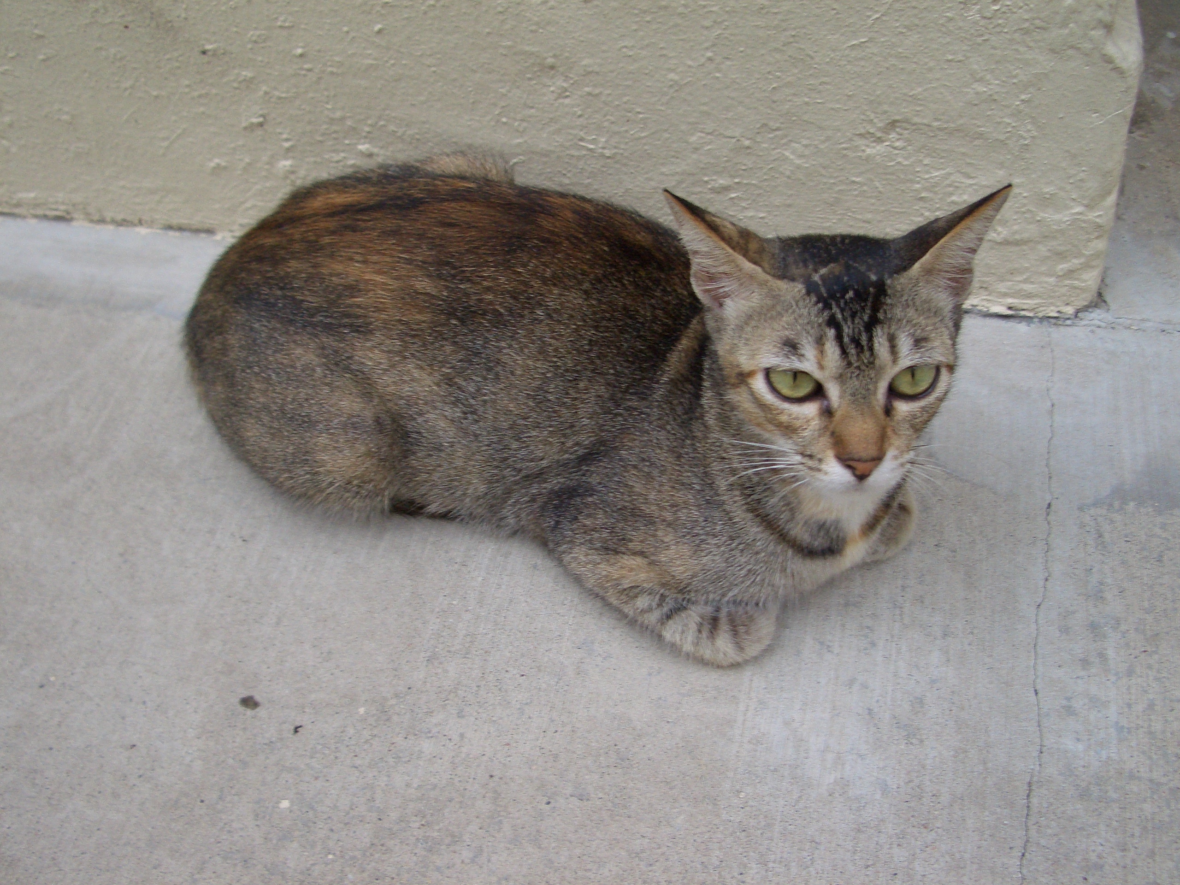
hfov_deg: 45.8
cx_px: 590
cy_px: 442
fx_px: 1398
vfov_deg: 35.1
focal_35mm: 41
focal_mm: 6.8
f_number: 2.8
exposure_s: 1/60
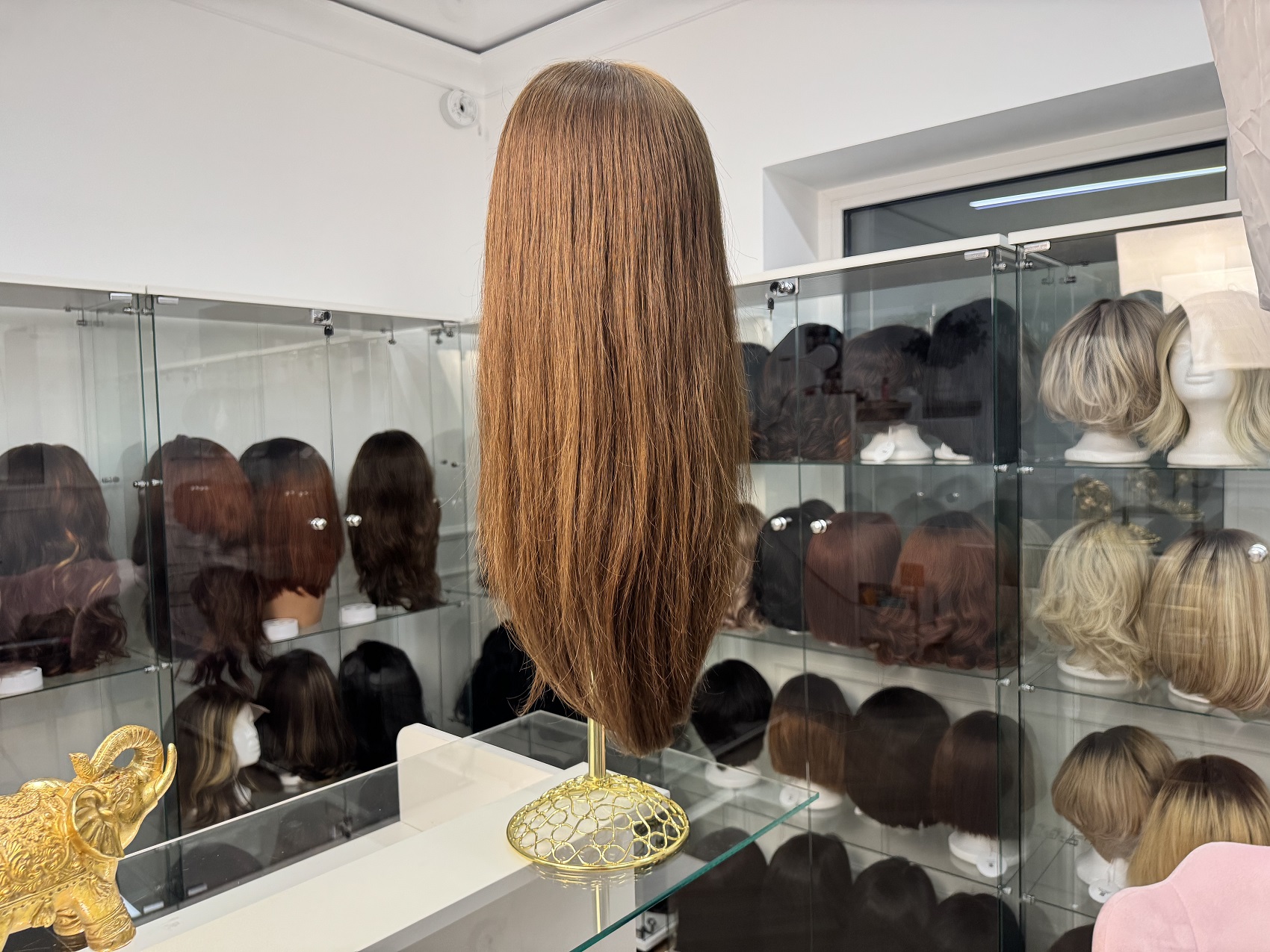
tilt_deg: -2.6
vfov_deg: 56.8
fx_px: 881
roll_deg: +1.3
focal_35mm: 24
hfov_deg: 71.6
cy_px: 476
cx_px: 635
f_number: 1.78
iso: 200
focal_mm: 6.76
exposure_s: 1/93
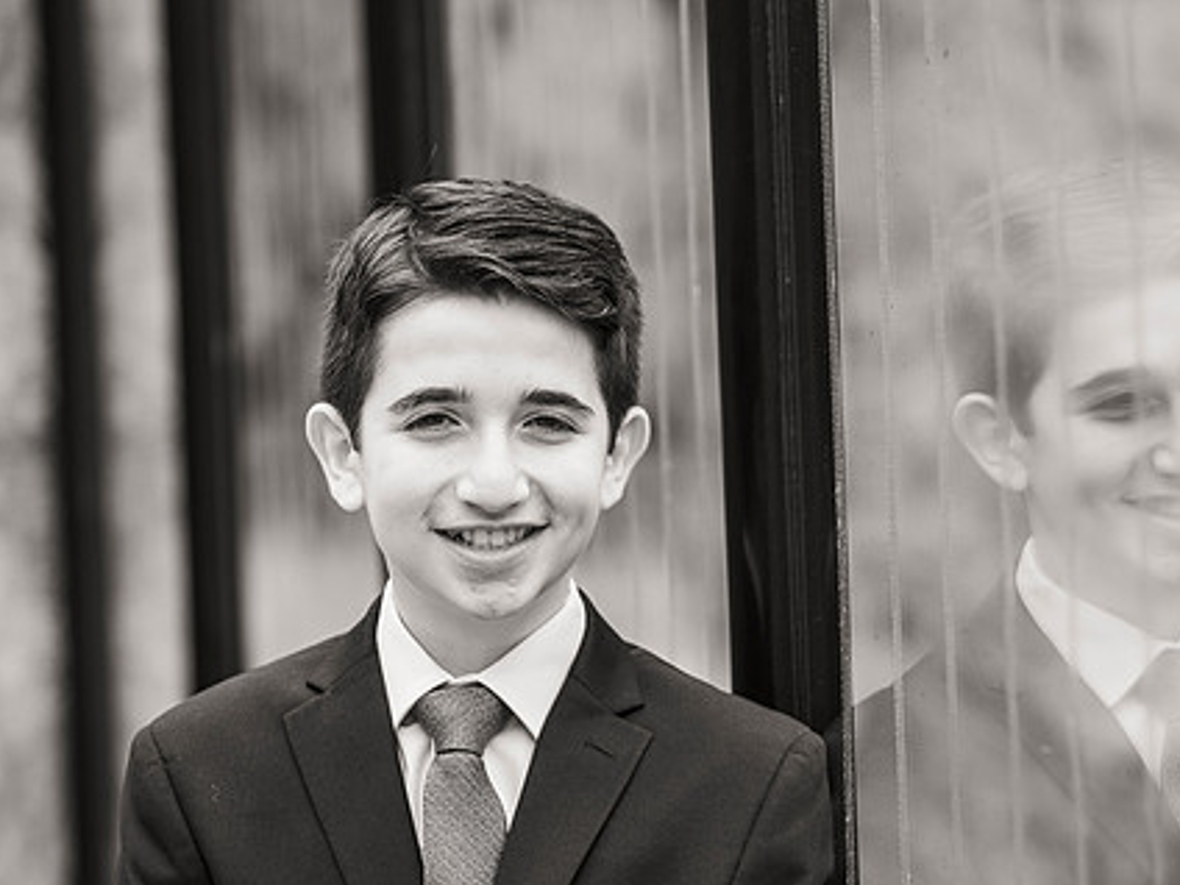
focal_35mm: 171
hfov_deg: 11.5
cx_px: 774
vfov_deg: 8.7
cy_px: 513
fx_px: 5829
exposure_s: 1/800
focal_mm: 130
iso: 400
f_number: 3.5
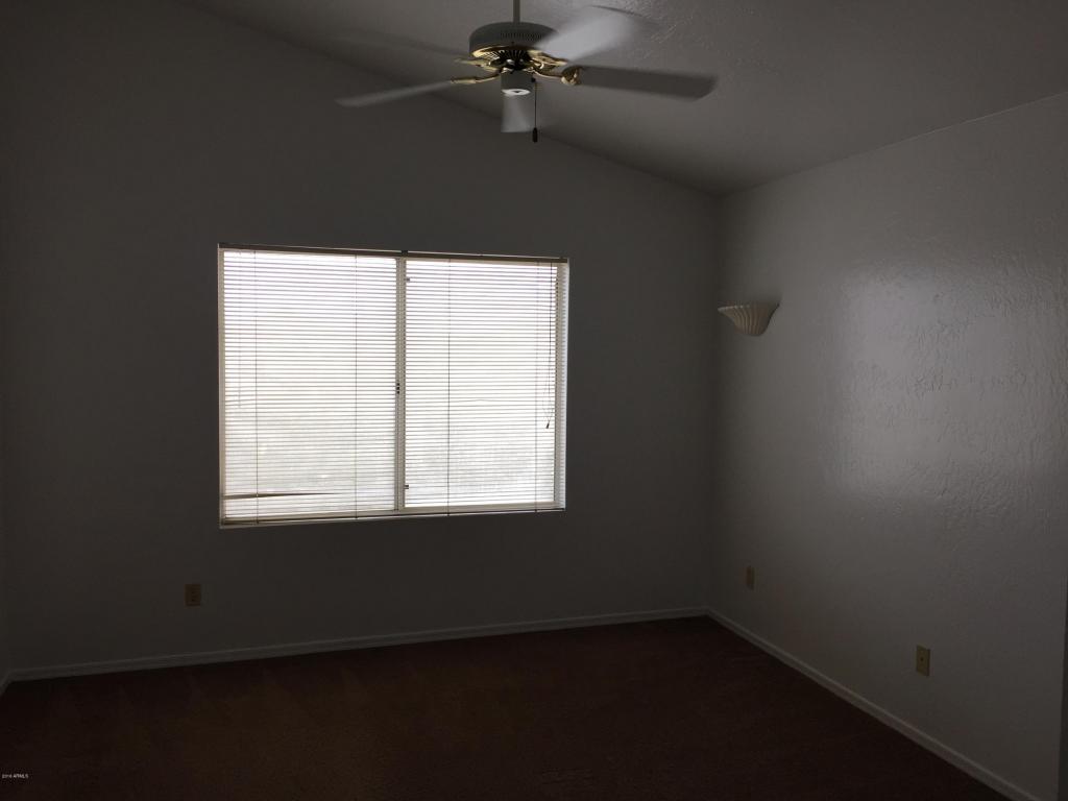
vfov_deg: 48.2
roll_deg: +0.0
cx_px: 534
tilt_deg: -3.9
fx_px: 895
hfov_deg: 61.7
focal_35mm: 29
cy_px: 400
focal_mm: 4.15
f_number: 2.2
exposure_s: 1/120
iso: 32
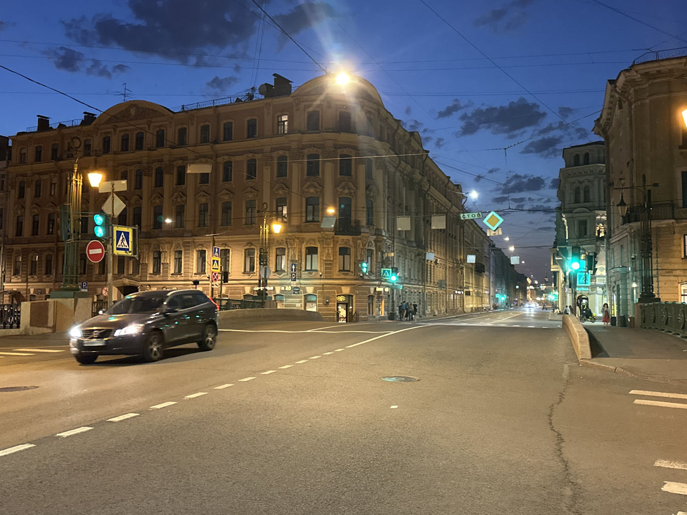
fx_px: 715
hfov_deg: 51.3
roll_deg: -0.7
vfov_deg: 39.6
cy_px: 236
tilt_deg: +5.0
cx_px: 363
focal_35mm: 36
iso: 640
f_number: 1.78
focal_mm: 6.86
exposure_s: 1/33
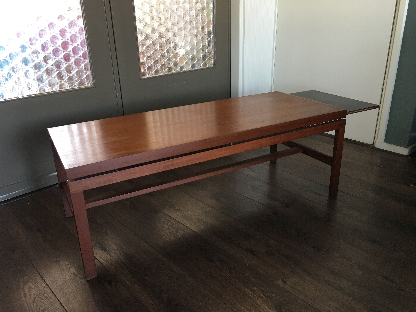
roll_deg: +0.3
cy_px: 156
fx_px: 349
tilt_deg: -22.5
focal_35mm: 29
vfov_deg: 48.2
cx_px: 208
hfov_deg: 61.7
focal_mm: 4.15
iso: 64
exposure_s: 1/33
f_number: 2.2
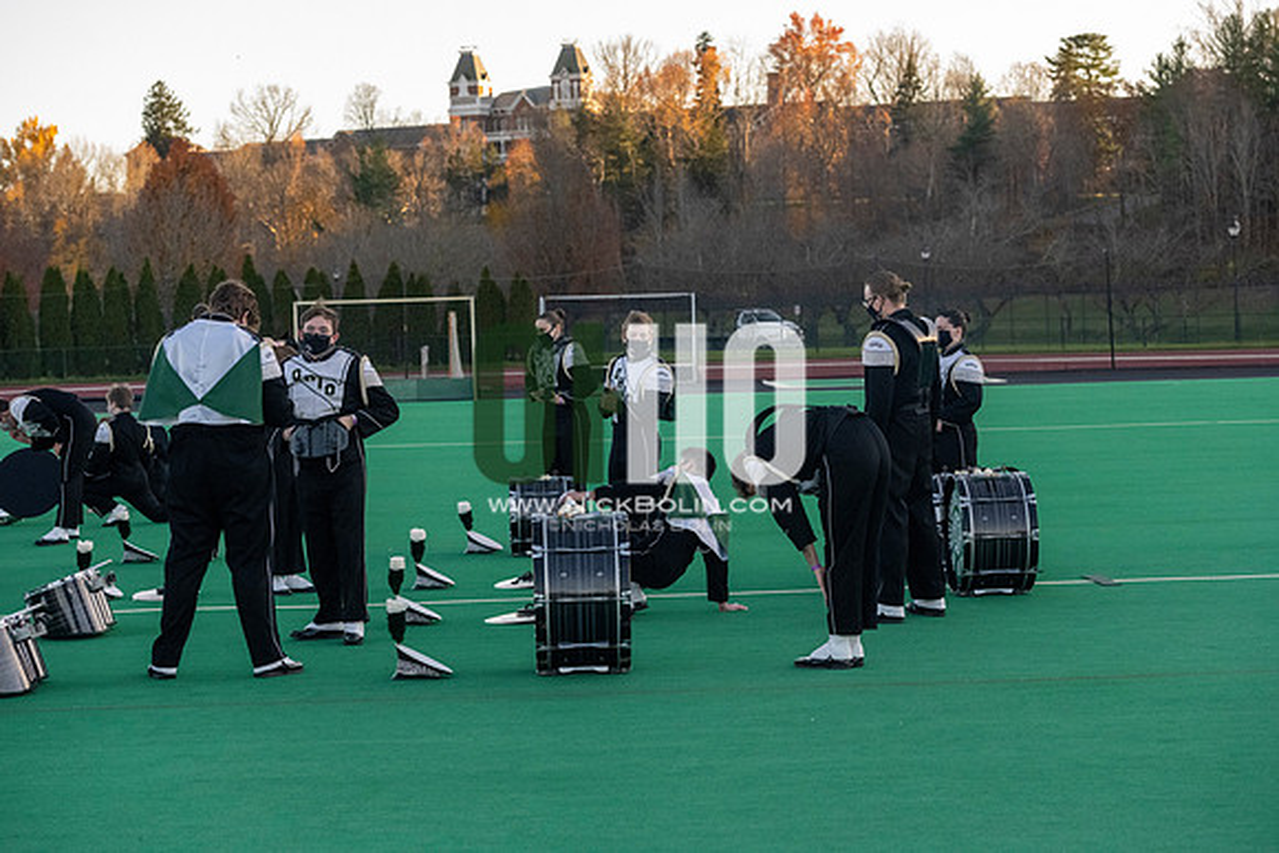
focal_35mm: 85
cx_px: 640
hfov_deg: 23.9
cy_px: 426
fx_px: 3020
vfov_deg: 16.1
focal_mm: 85
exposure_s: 1/5000
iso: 5000
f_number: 4.5
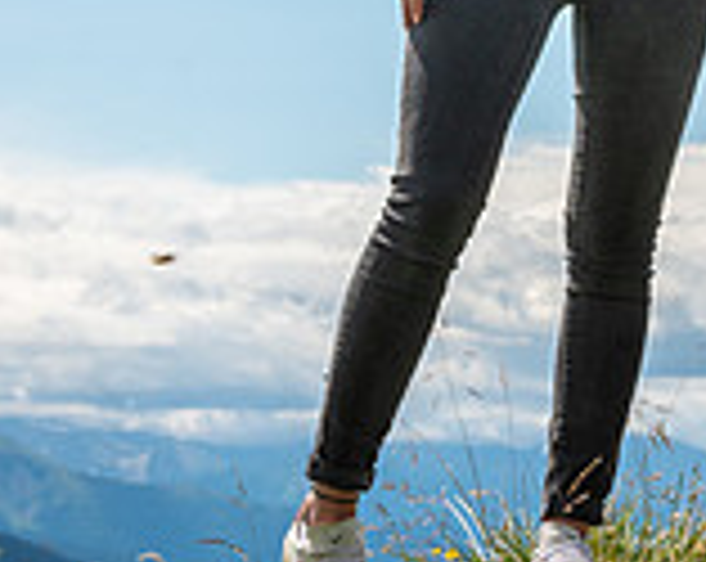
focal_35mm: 243
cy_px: -153
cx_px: 400
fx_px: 5068
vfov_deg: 6.3
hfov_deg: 8.0
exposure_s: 1/320
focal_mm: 70
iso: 100
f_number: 10
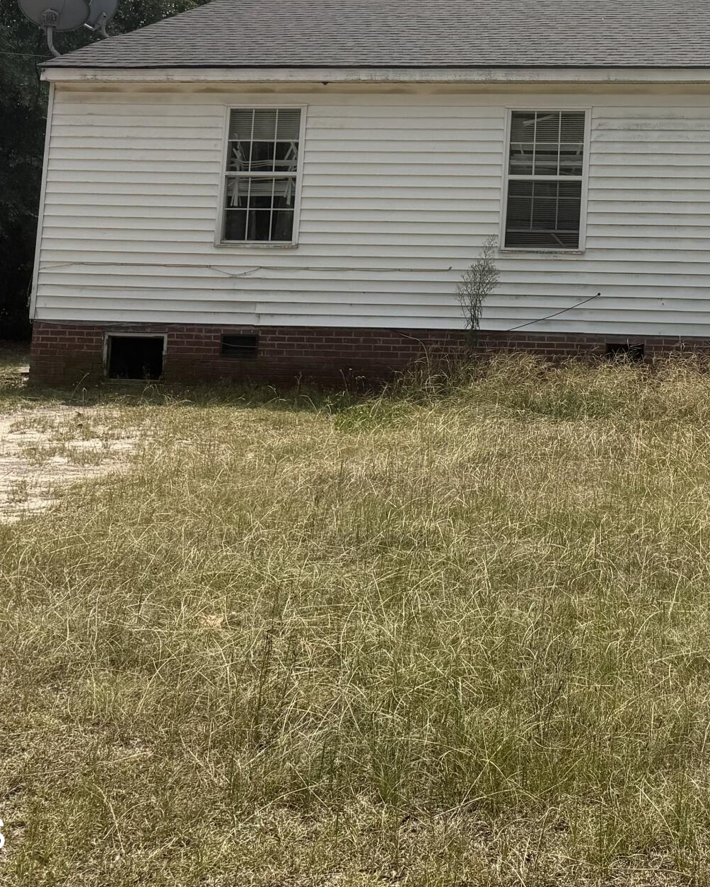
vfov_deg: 32.2
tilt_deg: +6.4
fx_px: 1471
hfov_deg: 25.6
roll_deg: -0.3
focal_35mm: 56
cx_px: 728
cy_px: 112
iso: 80
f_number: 1.78
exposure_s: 1/6711
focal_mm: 6.76
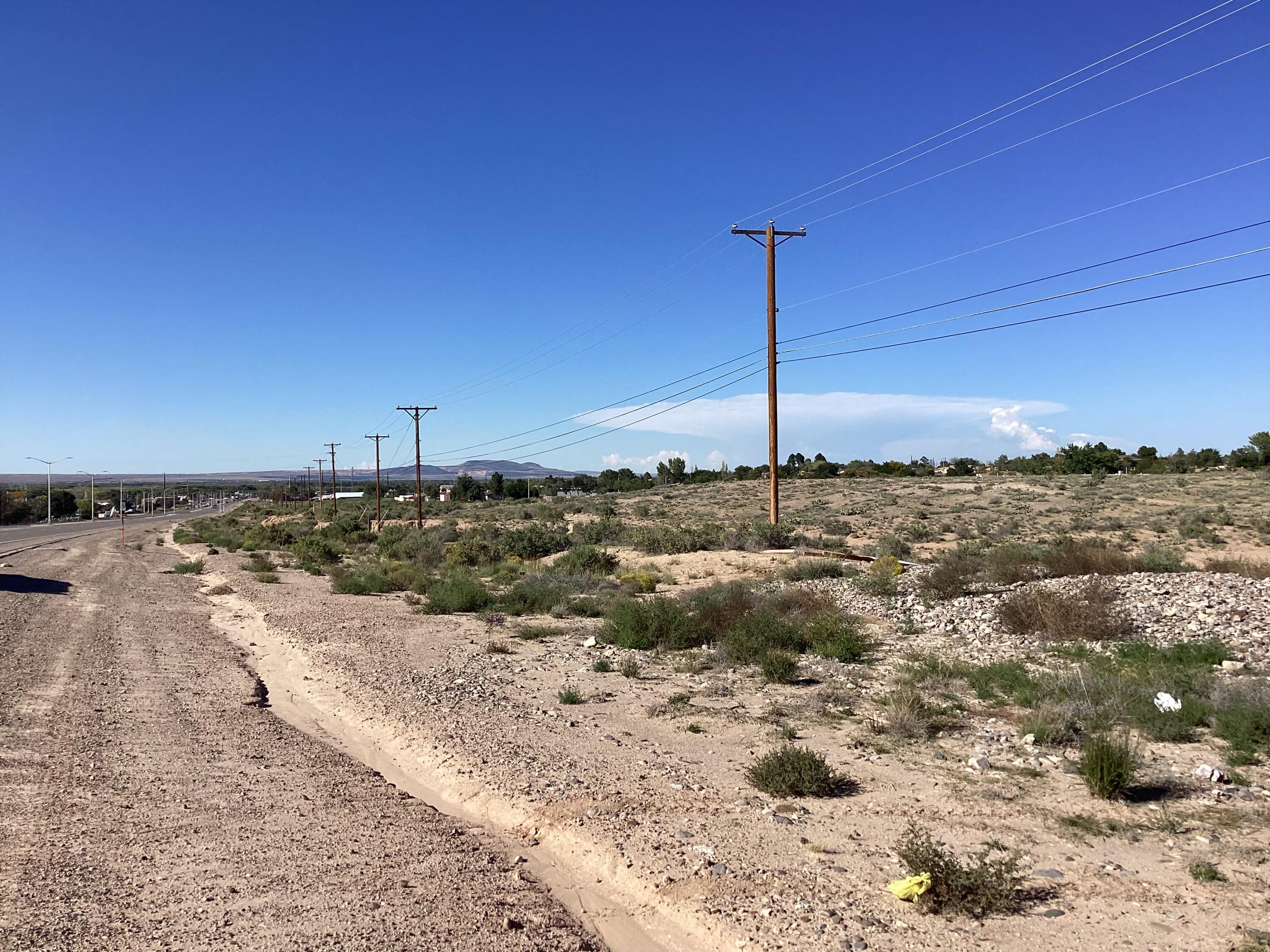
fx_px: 1137
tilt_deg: -0.5
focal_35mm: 31
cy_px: 476
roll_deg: +0.4
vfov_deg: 45.4
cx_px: 635
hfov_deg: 58.4
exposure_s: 1/2037
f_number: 2.4
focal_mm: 3.3
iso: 25
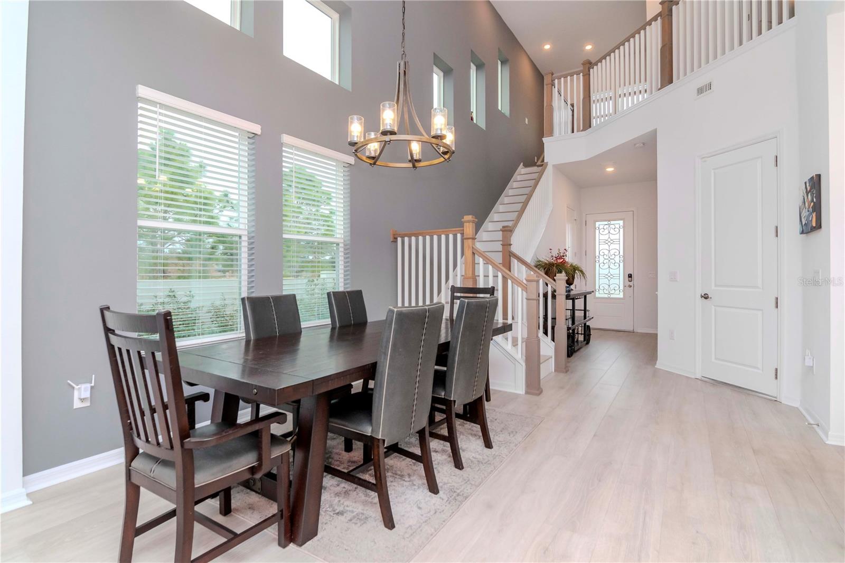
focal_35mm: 16
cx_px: 422
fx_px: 387
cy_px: 282
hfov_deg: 95.0
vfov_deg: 72.0
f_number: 7.1
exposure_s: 1/100
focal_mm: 11
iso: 800
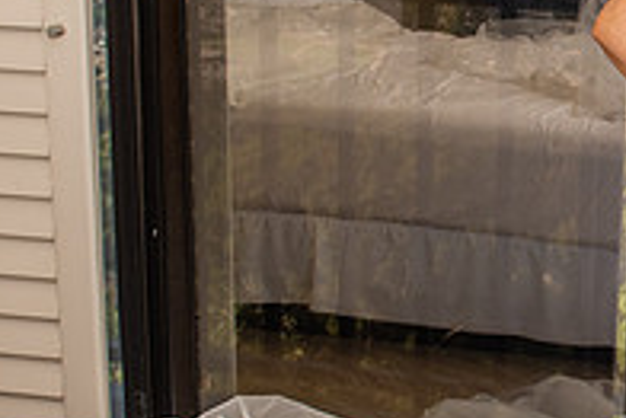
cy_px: 216
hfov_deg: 22.4
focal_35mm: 84
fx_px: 1462
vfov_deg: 16.3
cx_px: 737
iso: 320
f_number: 8
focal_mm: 24
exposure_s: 1/160
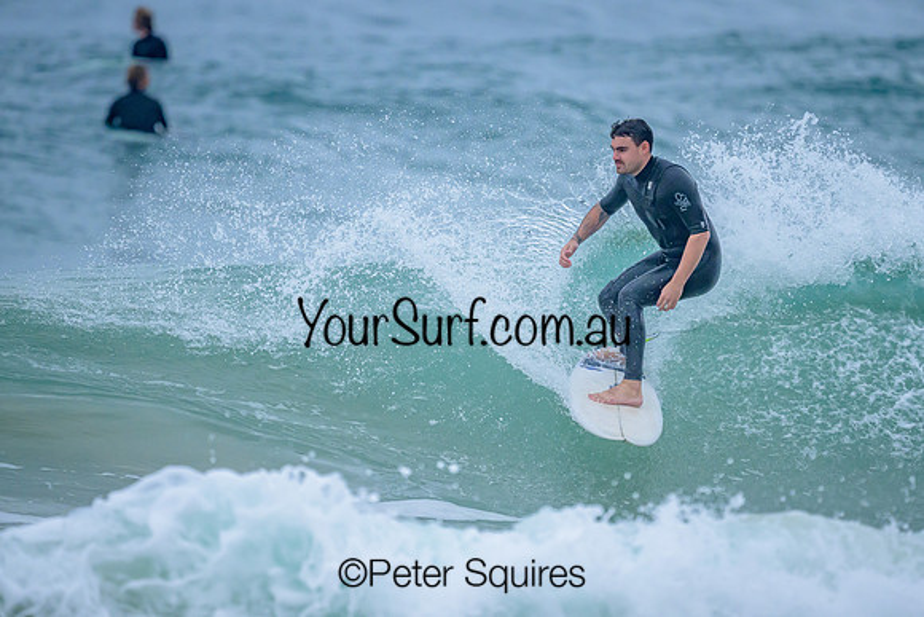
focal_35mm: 938
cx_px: 540
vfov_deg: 1.5
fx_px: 24075
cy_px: 283
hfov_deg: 2.2
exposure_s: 1/3200
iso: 2000
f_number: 6.3
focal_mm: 800
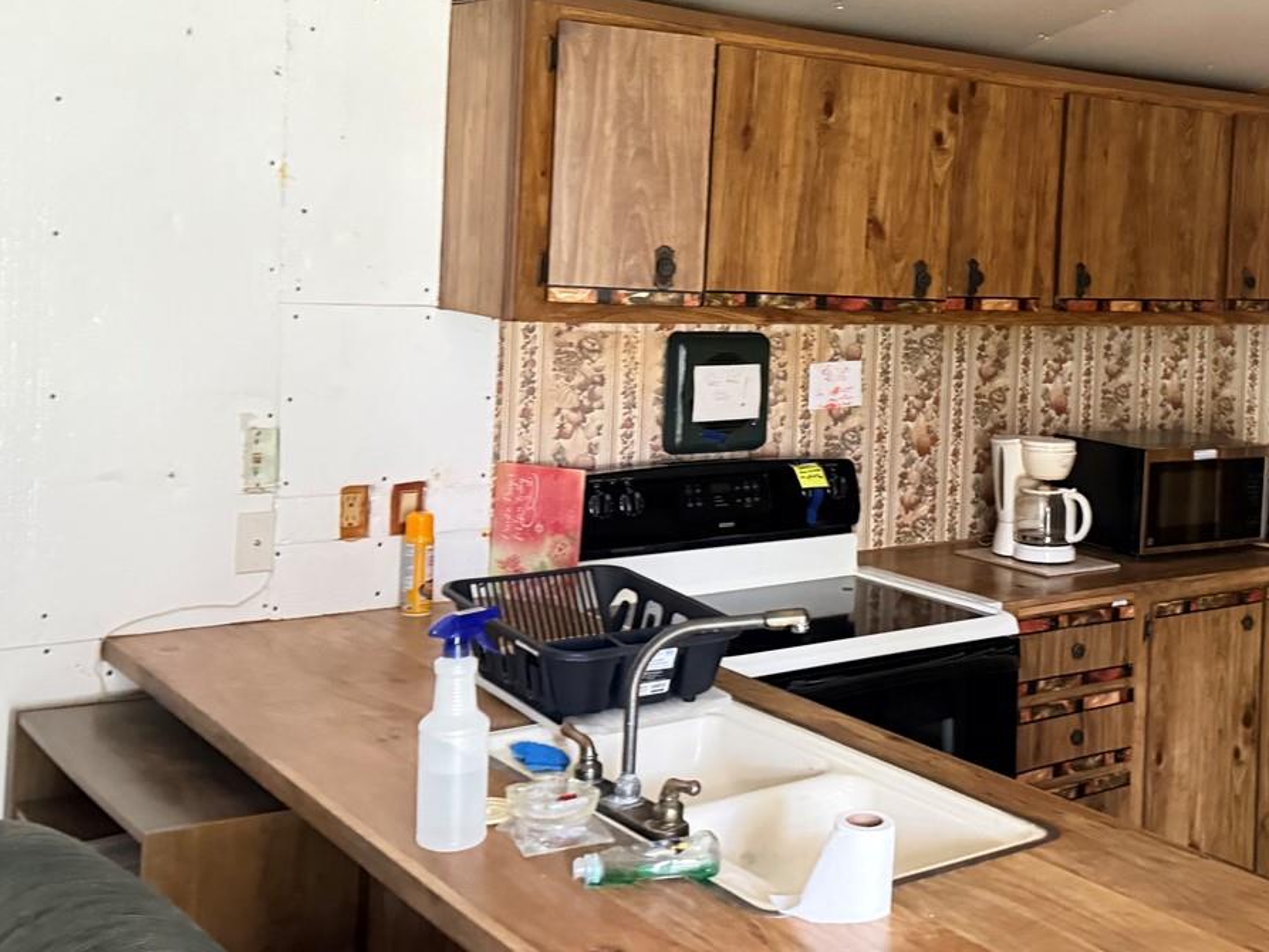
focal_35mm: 43
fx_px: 1577
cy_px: 304
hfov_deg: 42.7
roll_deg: -0.9
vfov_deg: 33.3
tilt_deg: -1.8
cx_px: 929
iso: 1600
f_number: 1.78
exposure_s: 1/19
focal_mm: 6.76
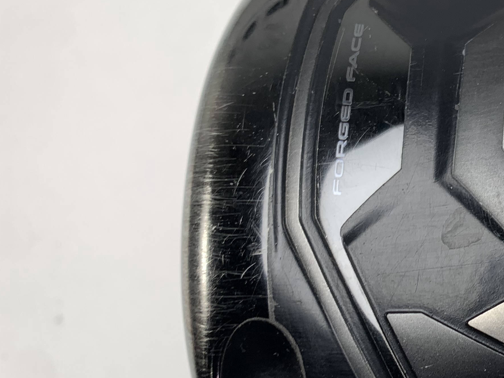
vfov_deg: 24.8
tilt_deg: -77.8
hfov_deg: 29.8
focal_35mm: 59
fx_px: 859
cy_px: 189
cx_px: 536
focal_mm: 4.25
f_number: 1.8
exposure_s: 1/123
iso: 25
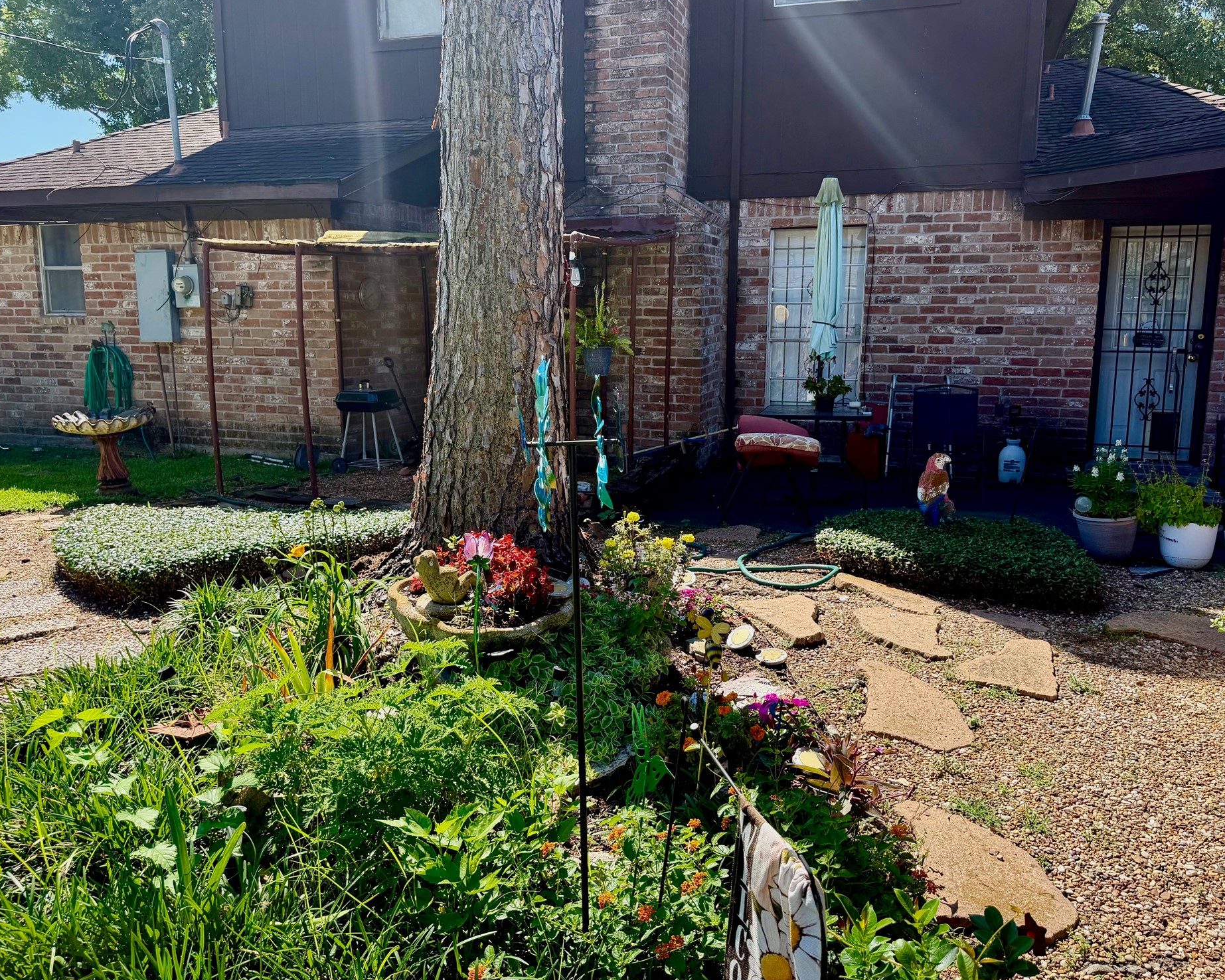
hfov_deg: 66.0
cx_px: 642
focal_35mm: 26
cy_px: 472
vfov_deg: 54.9
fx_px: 943
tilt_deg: -9.0
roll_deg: +0.1
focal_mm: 6.76
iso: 80
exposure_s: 1/1522
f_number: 1.78
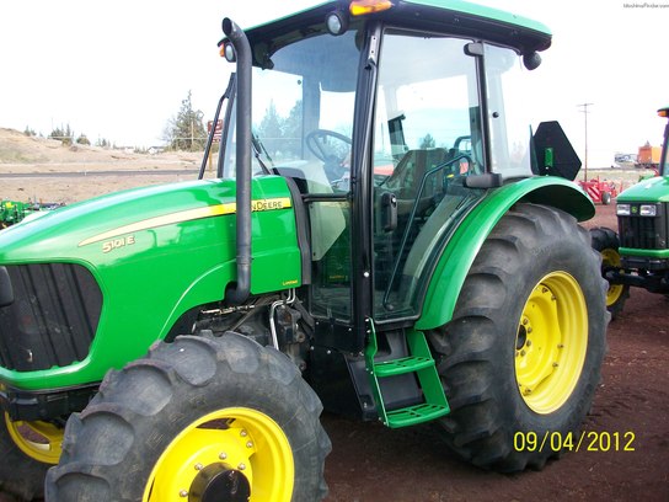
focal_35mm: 34
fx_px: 657
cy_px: 251
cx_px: 334
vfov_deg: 41.8
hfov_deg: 54.0
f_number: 2.8
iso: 80
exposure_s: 1/215
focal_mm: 5.7
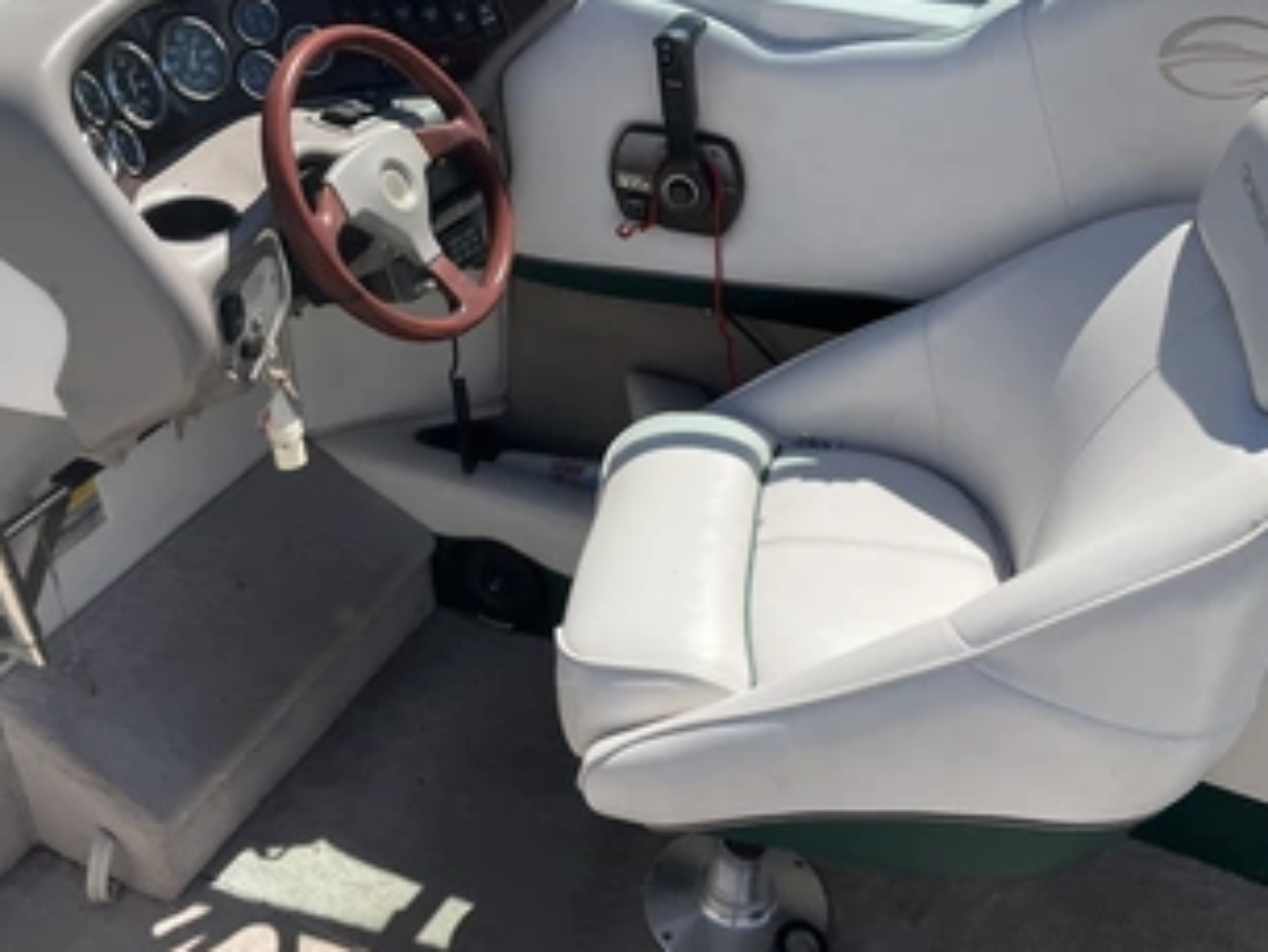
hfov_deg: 48.9
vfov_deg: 37.6
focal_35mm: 38
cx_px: 595
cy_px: 395
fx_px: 1393
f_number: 1.8
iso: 25
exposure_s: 1/1786
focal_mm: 3
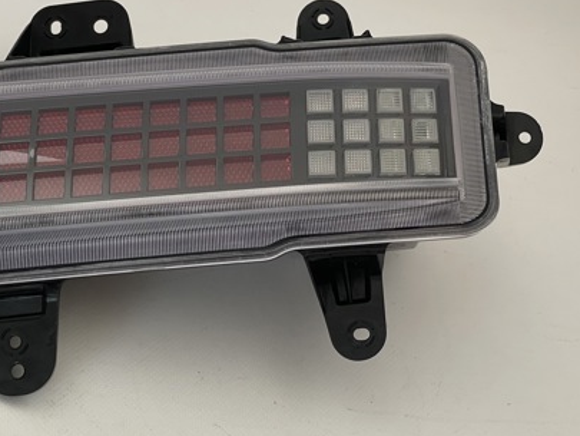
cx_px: 215
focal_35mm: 101
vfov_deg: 14.7
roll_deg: -24.2
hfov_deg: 19.4
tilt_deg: -38.8
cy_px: 187
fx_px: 1693
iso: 200
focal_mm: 7.5
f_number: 2.2
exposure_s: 1/90
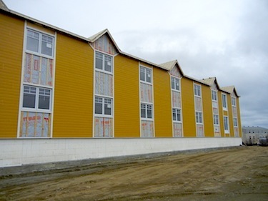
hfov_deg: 60.0
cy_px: 100
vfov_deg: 46.8
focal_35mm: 30
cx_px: 134
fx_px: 232
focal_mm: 5.4
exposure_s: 1/844
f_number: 7
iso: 400
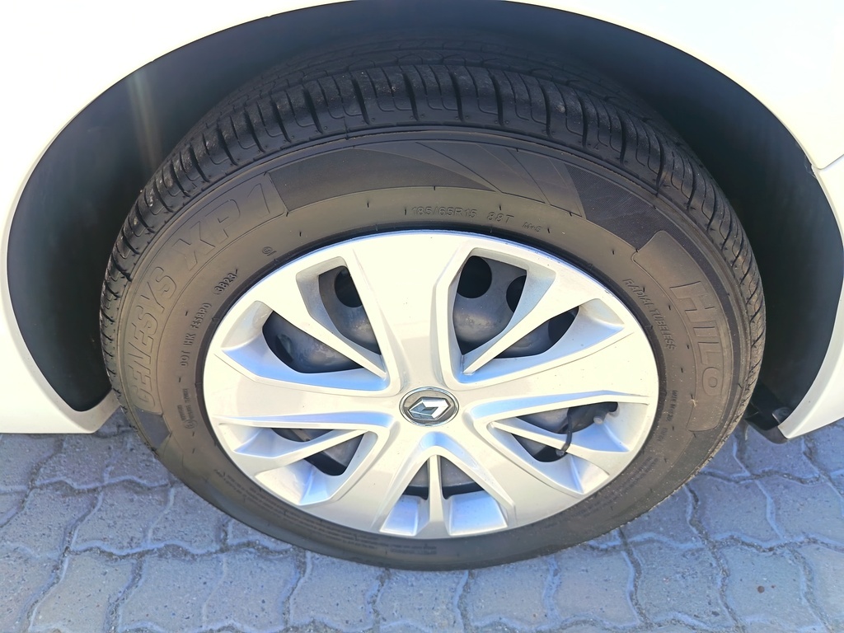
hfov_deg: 71.6
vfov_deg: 56.8
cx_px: 422
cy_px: 316
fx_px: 585
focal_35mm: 24
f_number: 1.75
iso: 479
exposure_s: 1/600
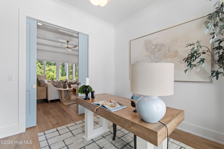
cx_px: 112
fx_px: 93
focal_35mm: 15
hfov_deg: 100.4
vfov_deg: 77.3
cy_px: 74
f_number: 4.5
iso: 100
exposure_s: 1/15
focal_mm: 10
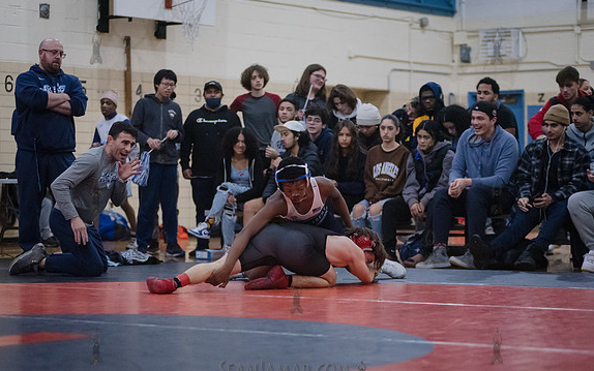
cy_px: 196
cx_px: 296
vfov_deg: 12.7
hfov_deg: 20.2
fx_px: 1668
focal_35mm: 103
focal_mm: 100
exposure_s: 1/400
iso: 8000
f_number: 3.2
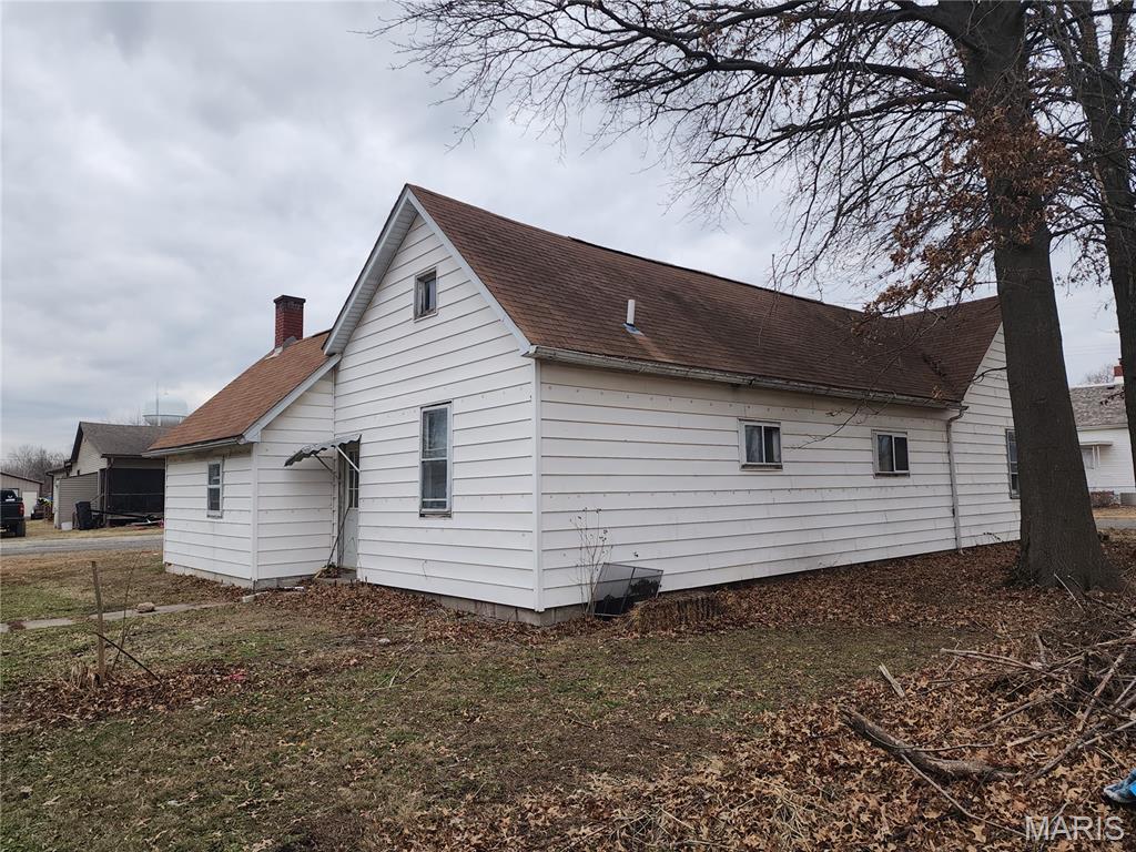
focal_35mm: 23
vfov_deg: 58.9
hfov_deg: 73.9
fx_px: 755
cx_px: 568
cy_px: 426
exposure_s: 1/310
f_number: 1.8
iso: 12
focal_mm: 6.4
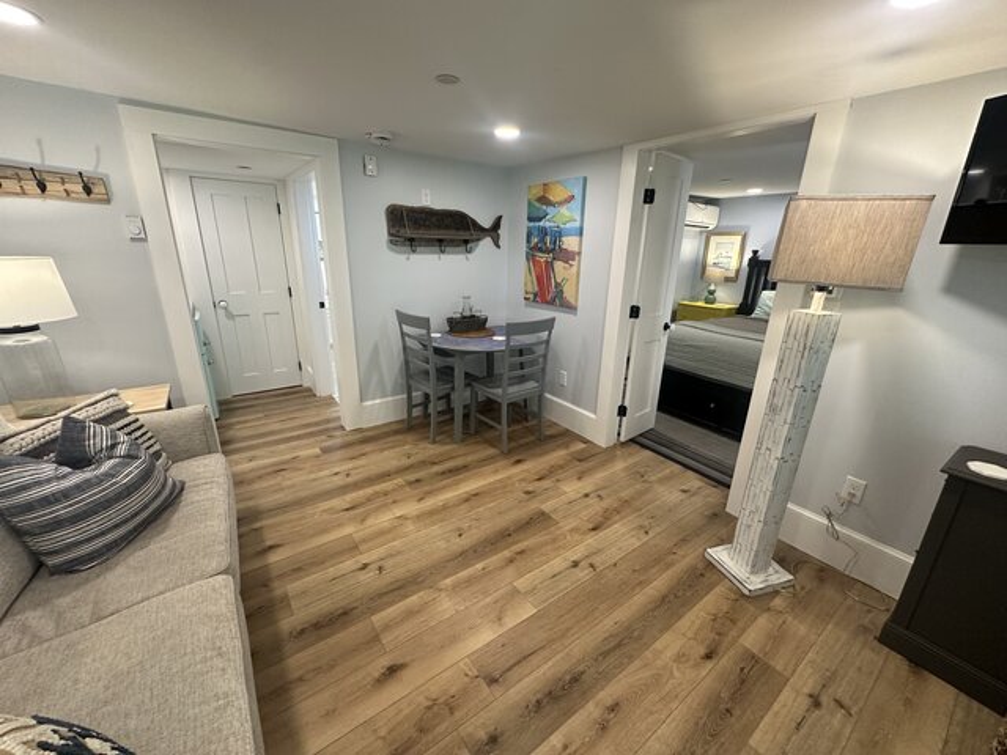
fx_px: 407
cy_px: 378
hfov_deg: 102.1
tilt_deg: -17.3
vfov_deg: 85.7
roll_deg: -1.4
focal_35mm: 14
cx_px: 504
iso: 320
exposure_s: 1/120
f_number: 2.2
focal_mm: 2.22
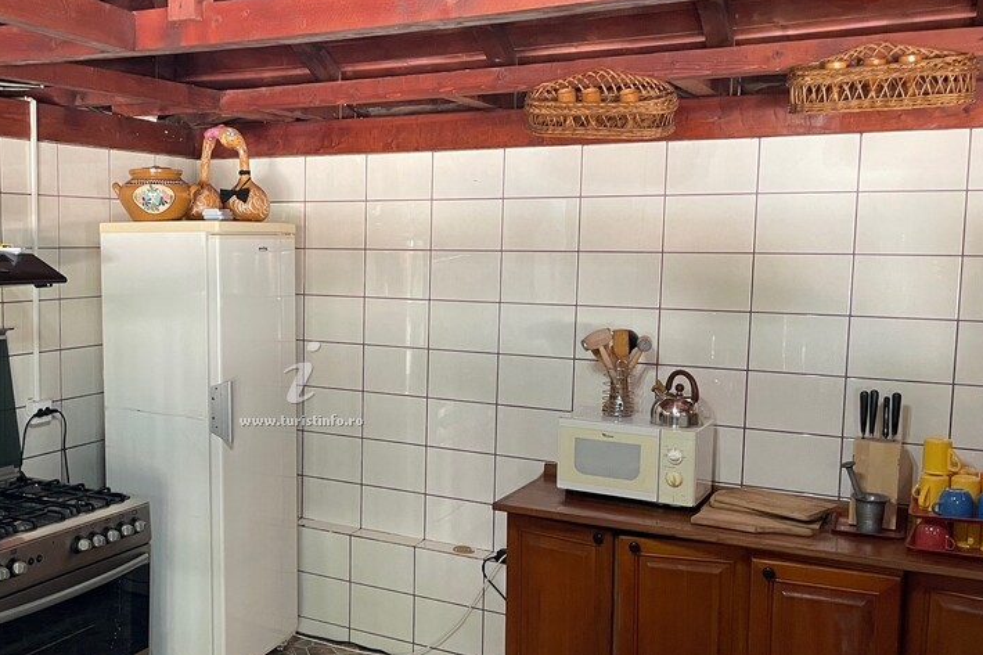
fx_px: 1065
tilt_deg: -6.9
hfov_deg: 48.2
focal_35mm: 39
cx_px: 284
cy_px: 364
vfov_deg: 34.2
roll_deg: -0.5
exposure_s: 1/60
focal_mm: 4.2
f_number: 1.6
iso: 320
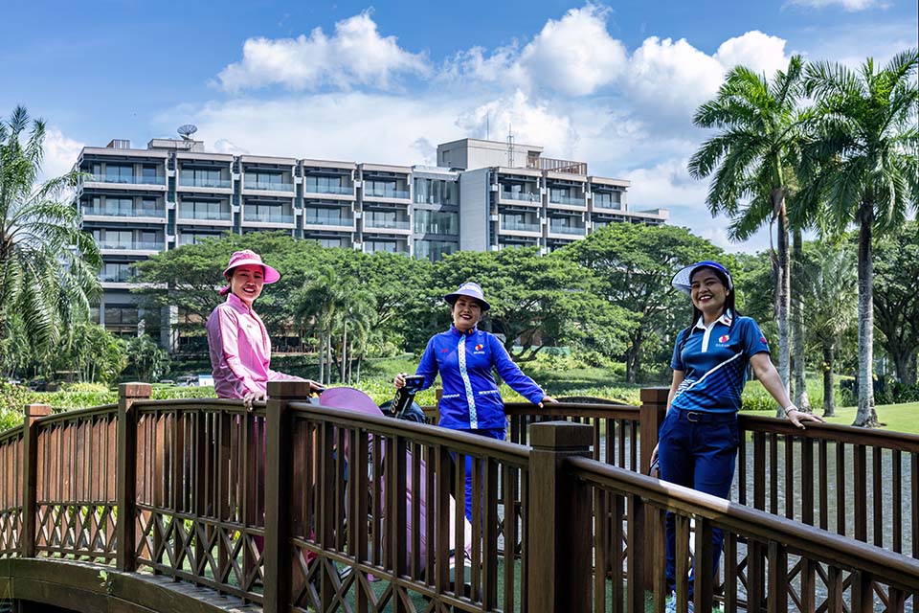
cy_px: 306
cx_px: 460
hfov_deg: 38.2
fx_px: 1327
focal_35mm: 52
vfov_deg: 26.0
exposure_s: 1/200
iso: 320
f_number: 10
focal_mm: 52
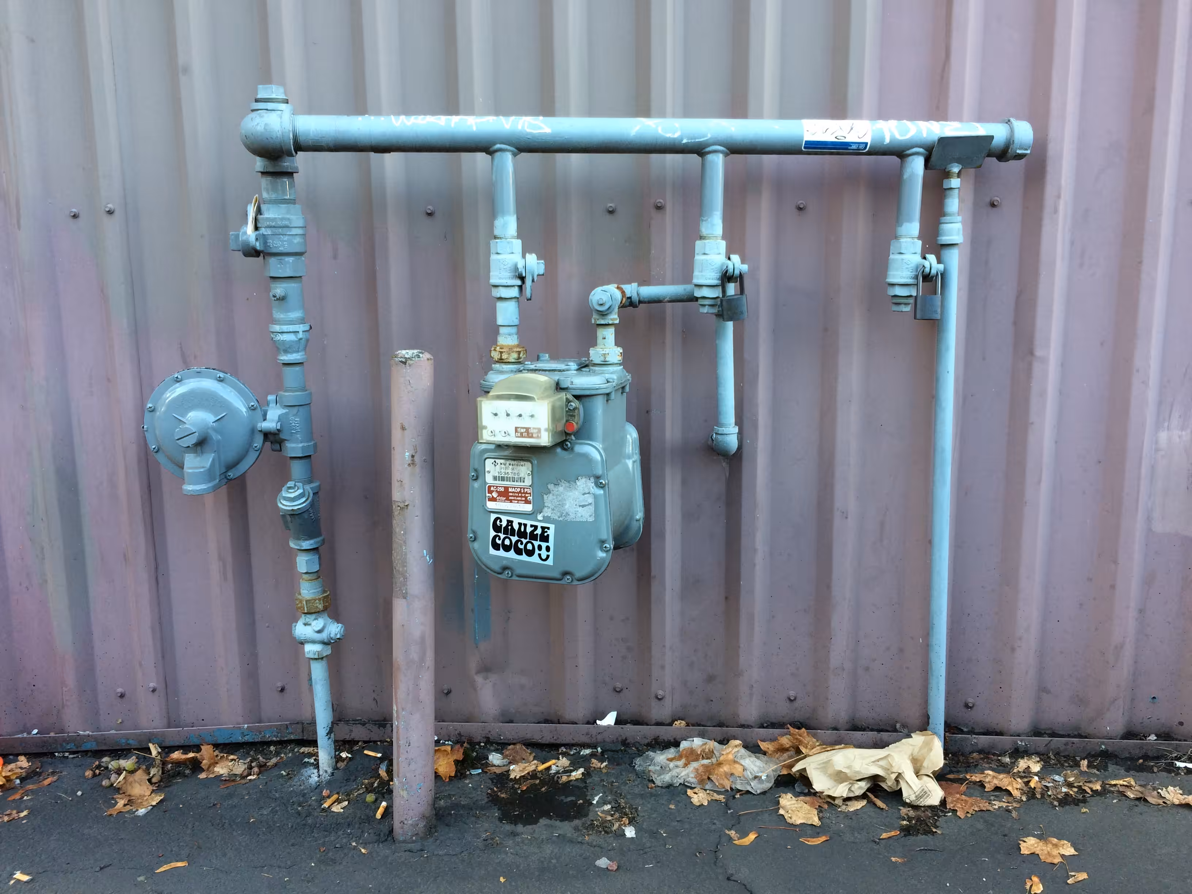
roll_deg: +1.3
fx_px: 999
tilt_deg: -11.4
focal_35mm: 29
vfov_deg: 48.2
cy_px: 447
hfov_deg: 61.7
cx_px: 596
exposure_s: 1/60
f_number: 2.2
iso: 50
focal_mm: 4.15
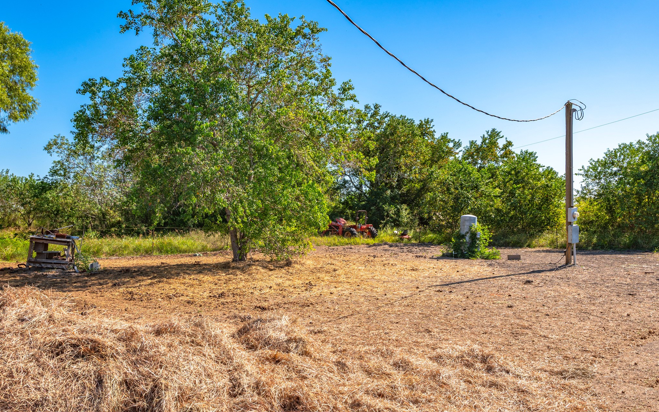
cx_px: 315
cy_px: 225
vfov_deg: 47.5
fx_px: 467
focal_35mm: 26
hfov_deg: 70.4
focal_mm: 24
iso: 125
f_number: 13
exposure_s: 1/125
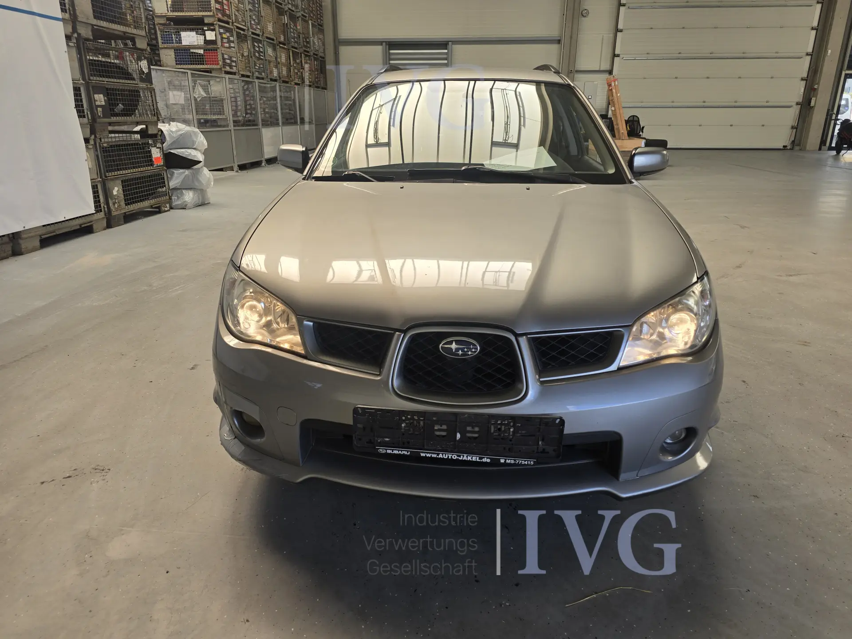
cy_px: 320
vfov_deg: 58.9
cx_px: 426
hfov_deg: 73.9
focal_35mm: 23
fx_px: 566
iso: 32
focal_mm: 6.3
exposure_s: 1/180
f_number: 1.7
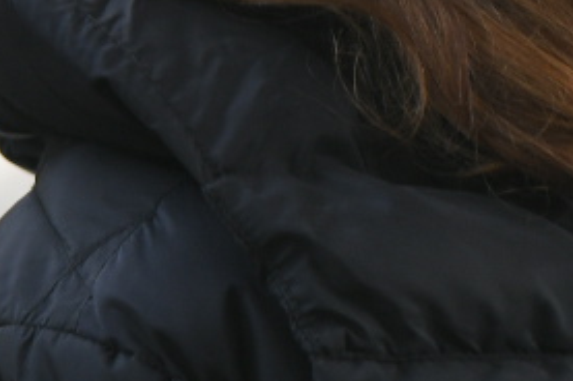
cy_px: -110
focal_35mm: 410
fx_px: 6518
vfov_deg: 3.3
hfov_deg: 5.0
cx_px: 668
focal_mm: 70
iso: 800
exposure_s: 1/320
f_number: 5
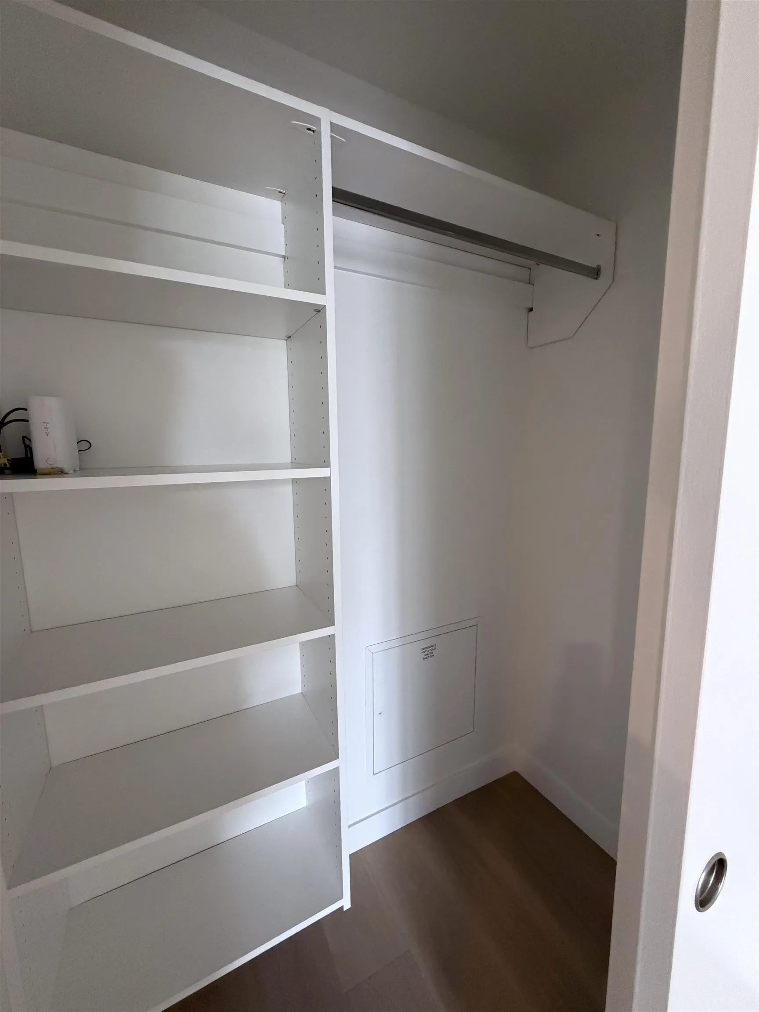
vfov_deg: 102.1
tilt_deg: -7.7
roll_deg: -0.4
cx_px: 380
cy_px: 506
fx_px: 409
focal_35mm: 14
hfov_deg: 85.7
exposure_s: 1/60
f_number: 2.2
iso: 800
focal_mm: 2.22
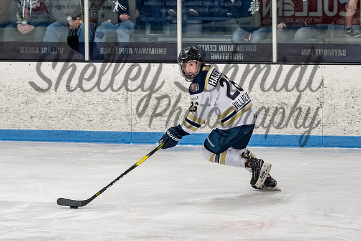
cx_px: 226
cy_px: 104
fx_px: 2252
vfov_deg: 6.1
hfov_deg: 9.2
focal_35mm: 224
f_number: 3.2
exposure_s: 1/800
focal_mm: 92
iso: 2000
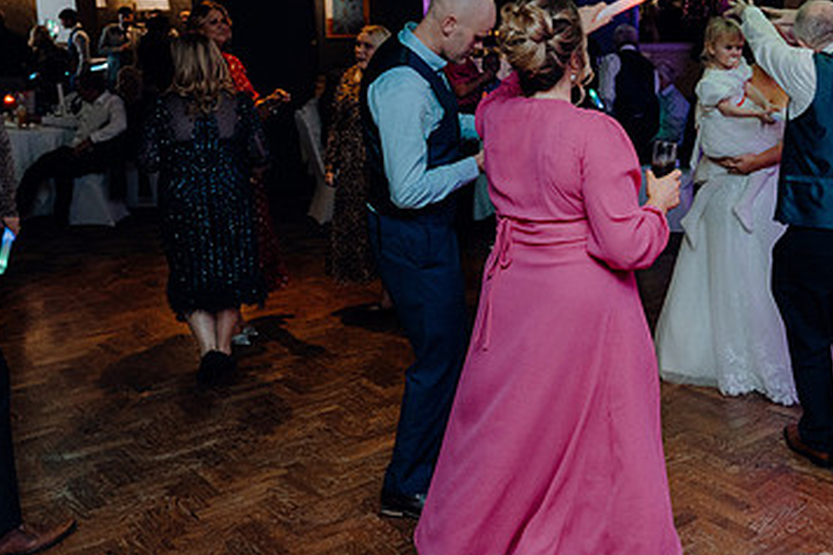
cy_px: 181
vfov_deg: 30.2
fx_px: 1018
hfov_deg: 43.9
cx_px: 555
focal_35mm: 44
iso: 2500
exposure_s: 1/160
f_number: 3.5
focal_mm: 27
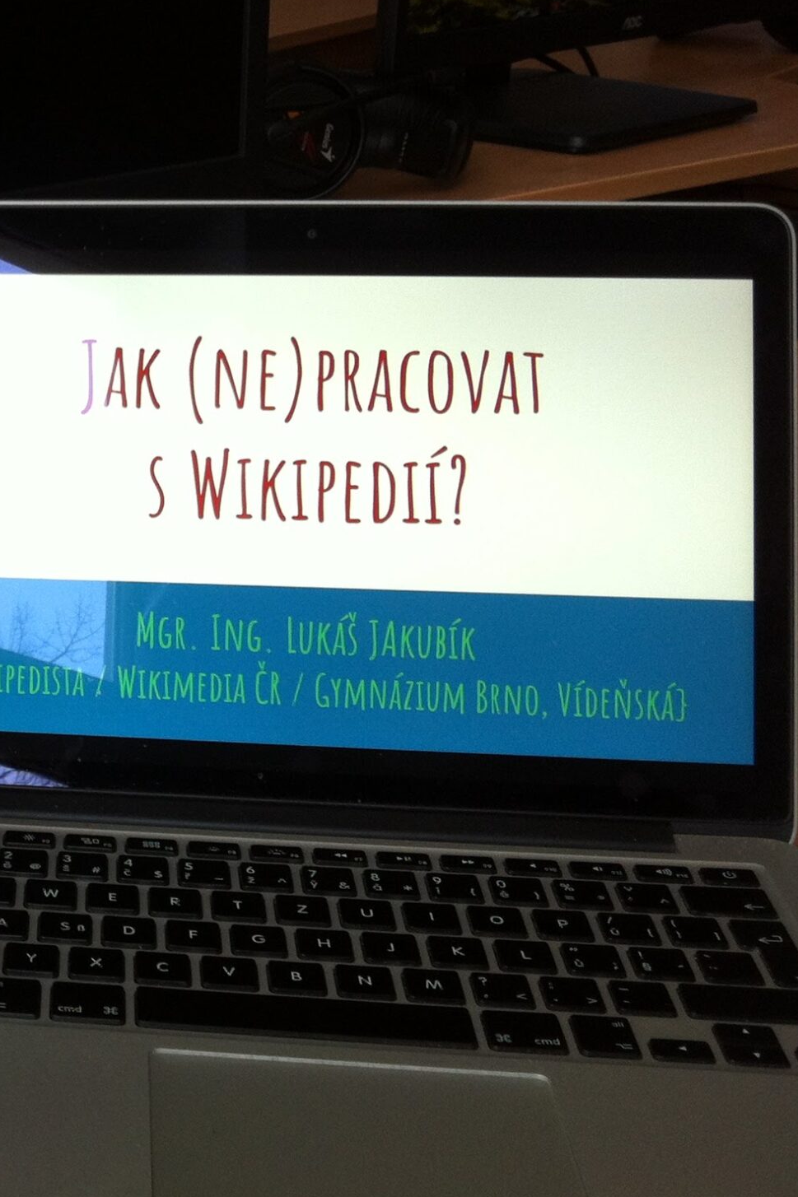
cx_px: -231
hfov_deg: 19.6
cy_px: 552
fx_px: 2128
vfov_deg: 31.4
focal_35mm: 64
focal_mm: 3.85
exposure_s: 1/30
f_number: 2.8
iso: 80
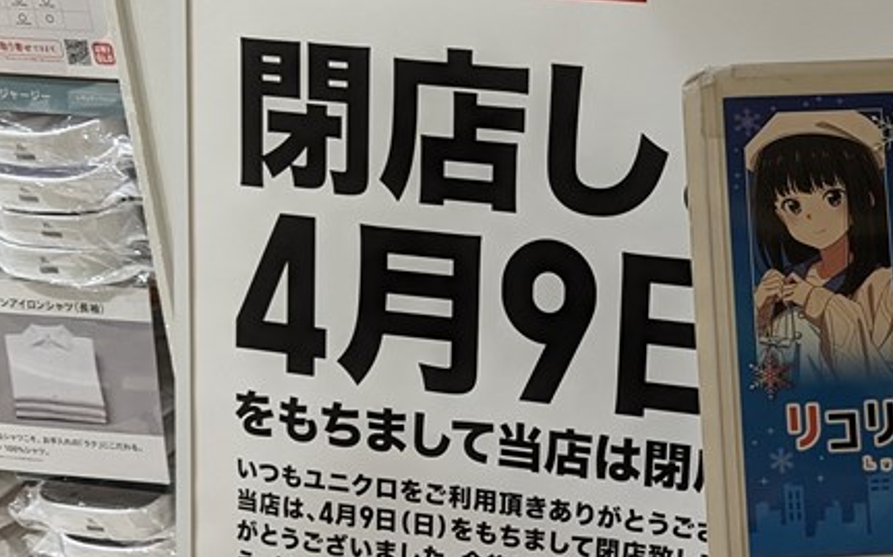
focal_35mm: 68
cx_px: 746
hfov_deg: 29.4
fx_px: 1654
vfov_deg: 19.1
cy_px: 360
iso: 99
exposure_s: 1/99.9
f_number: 1.73
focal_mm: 4.38
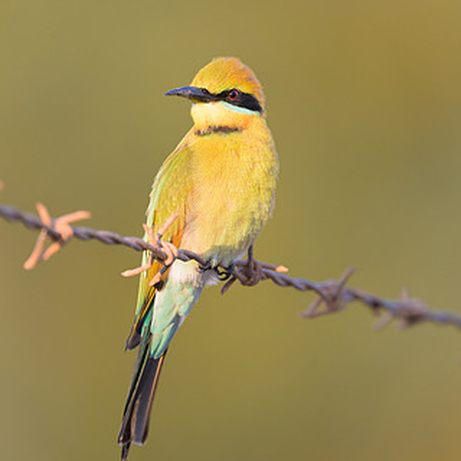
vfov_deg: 1.5
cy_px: 206
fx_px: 17628
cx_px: 272
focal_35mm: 1170
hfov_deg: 1.5
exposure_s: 1/1000
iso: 720
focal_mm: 560
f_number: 4
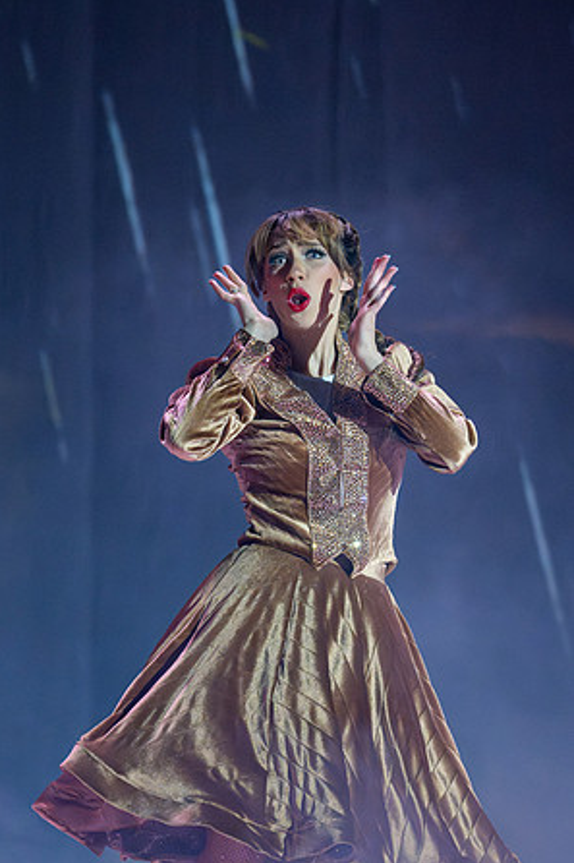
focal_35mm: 178
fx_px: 4260
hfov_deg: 7.7
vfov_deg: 11.6
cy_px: 444
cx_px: 248
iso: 8000
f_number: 2.8
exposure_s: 1/1000
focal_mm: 115
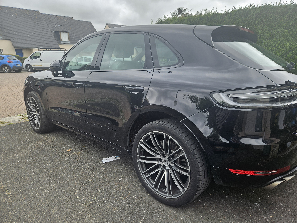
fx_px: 197
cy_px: 112
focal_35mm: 23
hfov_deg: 73.9
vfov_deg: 58.9
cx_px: 148
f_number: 1.8
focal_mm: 5.4
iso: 25
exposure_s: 1/302
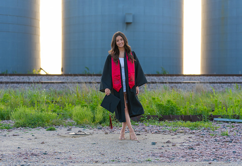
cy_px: 83
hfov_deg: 26.4
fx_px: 516
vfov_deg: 18.3
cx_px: 117
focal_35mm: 76
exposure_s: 1/320
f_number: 3.2
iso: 160
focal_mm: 72
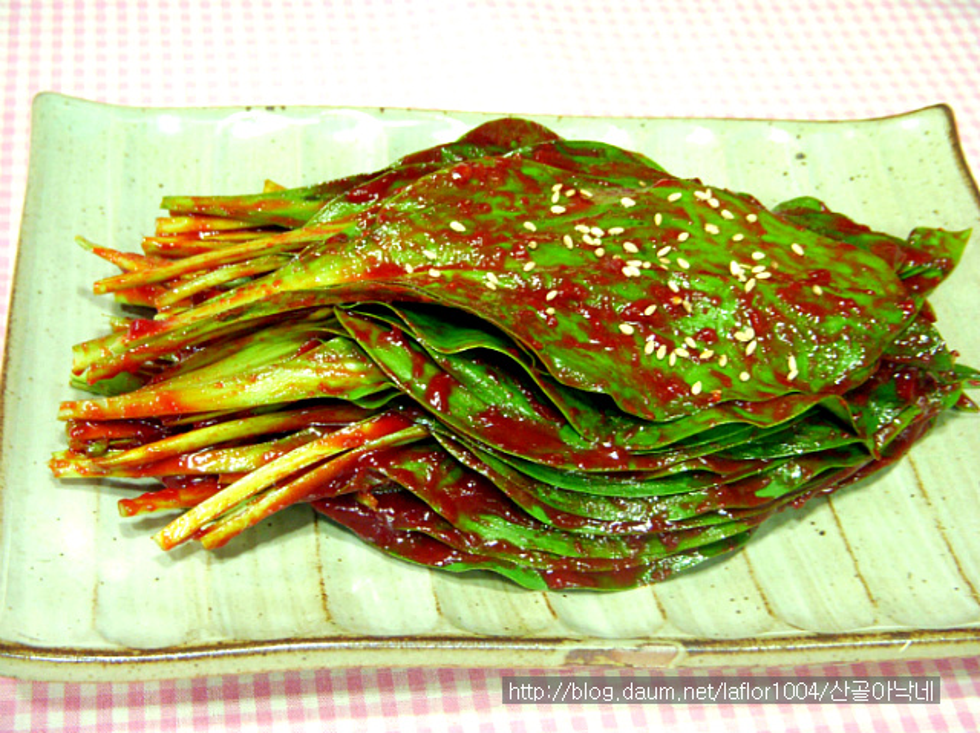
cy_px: 366
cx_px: 490
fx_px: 1867
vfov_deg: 22.2
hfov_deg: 29.4
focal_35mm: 66
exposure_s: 1/5
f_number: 3.7
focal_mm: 11
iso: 400
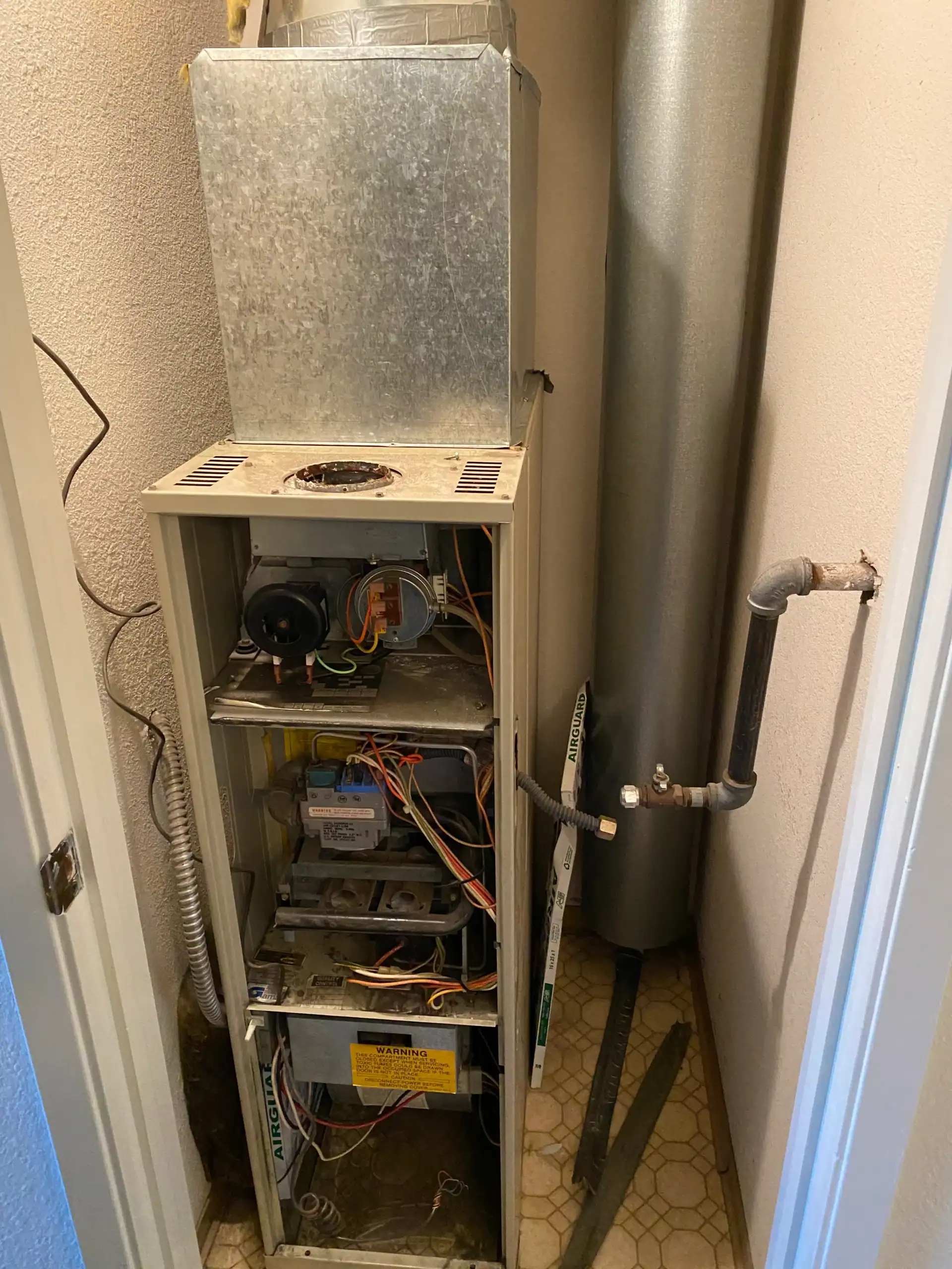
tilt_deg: -21.9
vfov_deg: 67.3
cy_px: 634
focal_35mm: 26
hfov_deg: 53.1
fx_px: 953
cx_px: 476
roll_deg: -0.1
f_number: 1.8
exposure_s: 1/60
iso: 500
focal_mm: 4.25
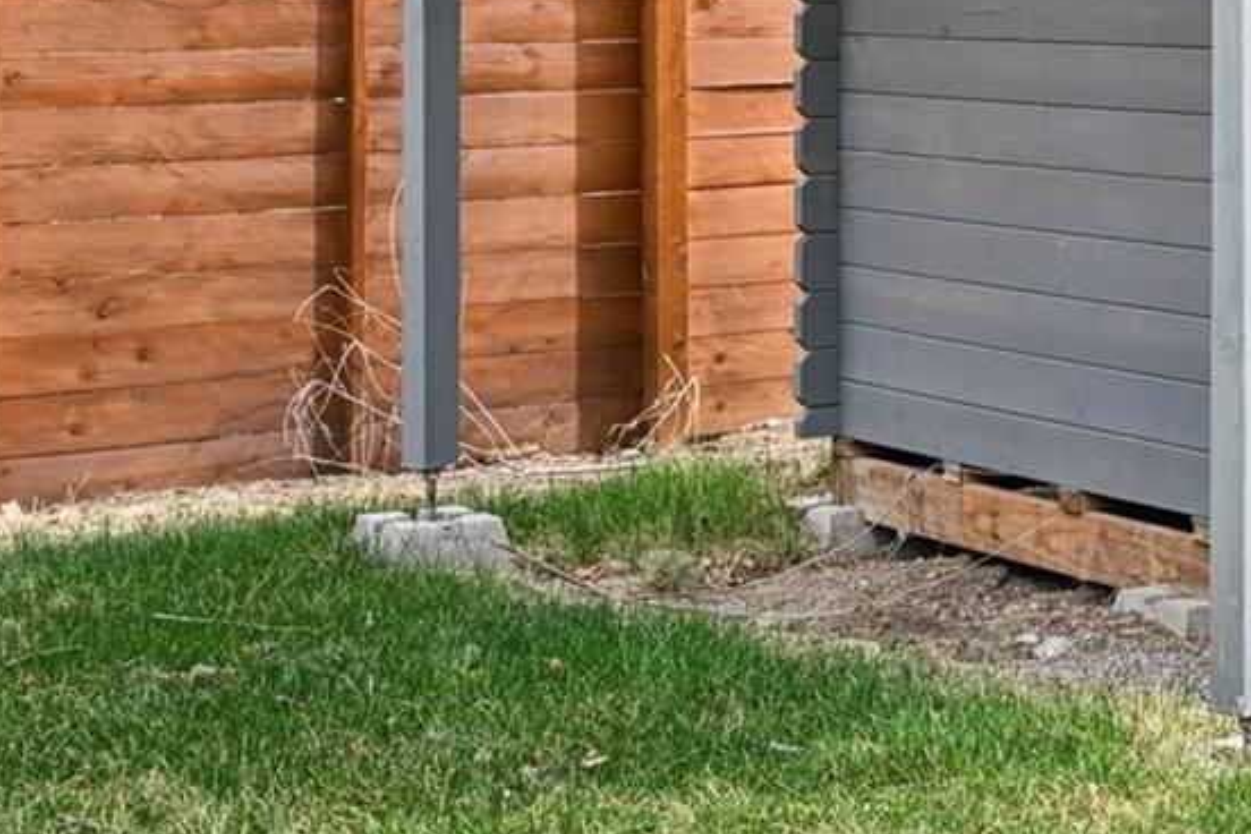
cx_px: 1398
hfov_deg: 22.0
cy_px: -91
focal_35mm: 87
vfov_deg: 15.3
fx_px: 3023
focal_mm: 30
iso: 90
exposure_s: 1/30
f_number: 11
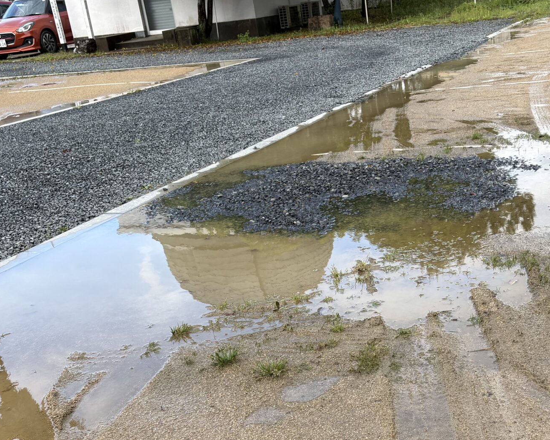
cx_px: 368
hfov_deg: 36.9
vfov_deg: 29.9
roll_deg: +6.6
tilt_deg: -22.0
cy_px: 317
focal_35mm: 50
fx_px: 814
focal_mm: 5.96
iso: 50
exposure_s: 1/959
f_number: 1.6
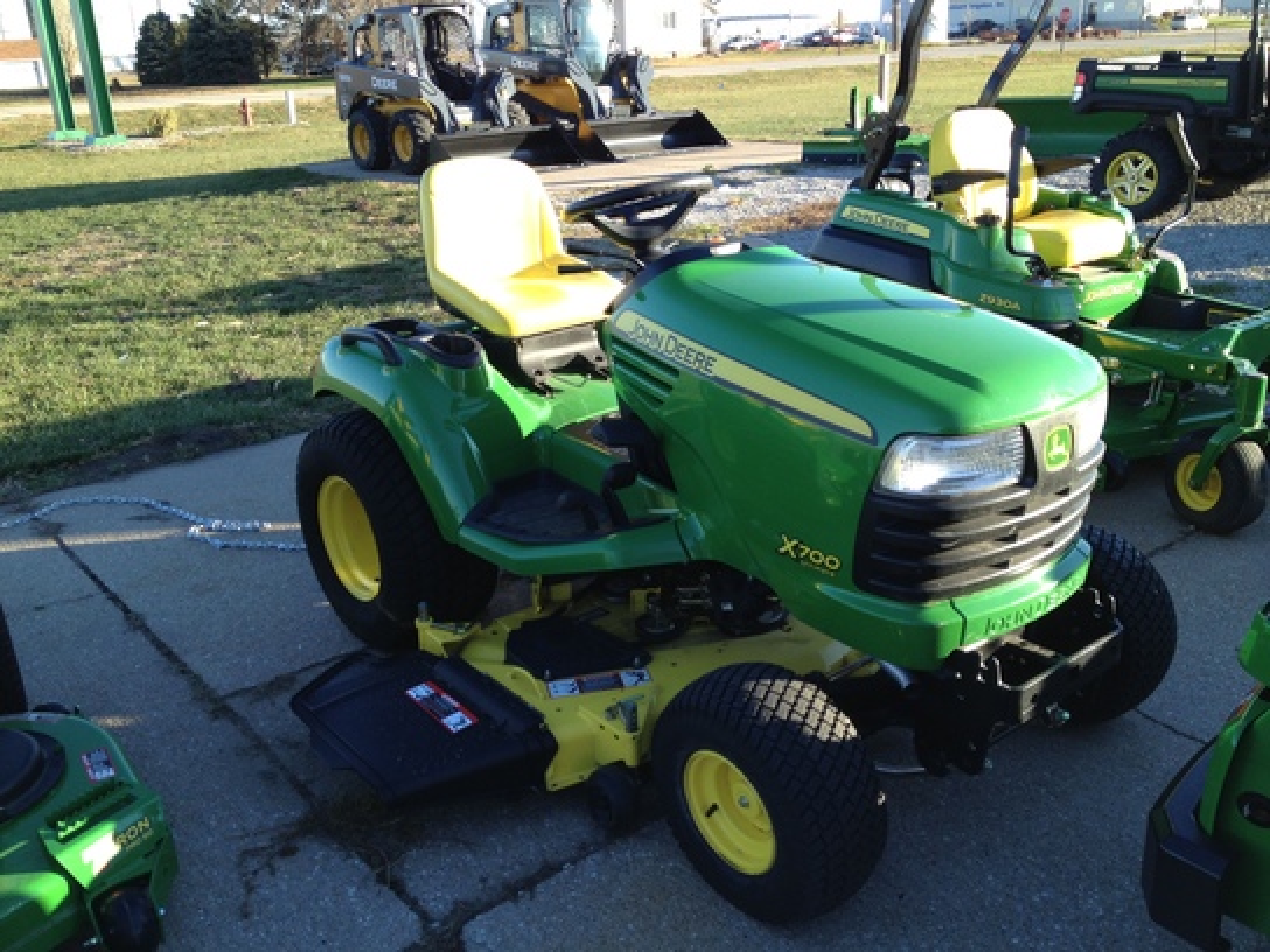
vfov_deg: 40.7
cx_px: 635
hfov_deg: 52.6
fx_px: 1284
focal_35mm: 35
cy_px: 476
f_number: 2.4
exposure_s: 1/269
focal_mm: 4.28
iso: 50
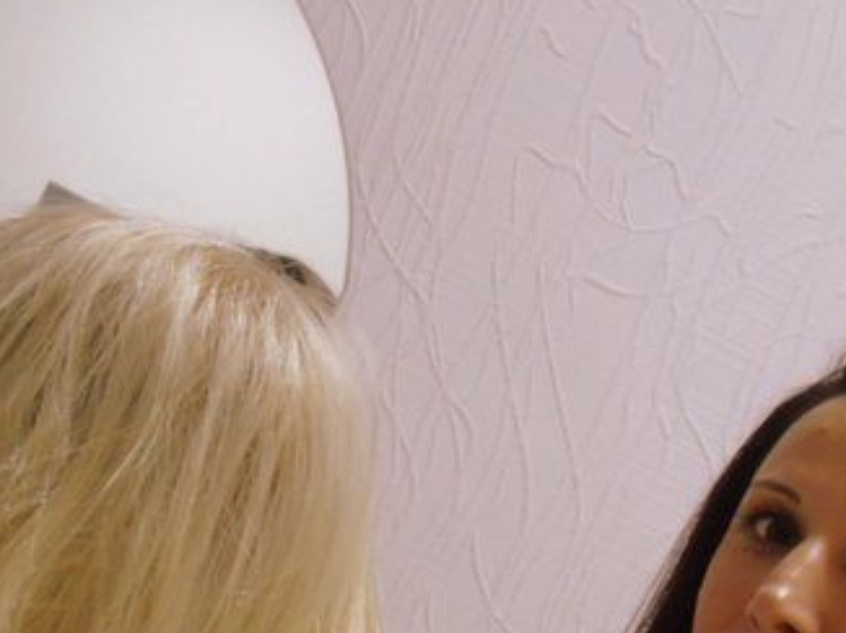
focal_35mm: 113
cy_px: 687
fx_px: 2760
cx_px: 262
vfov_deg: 12.9
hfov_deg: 17.4
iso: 400
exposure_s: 1/13
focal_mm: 8.2
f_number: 4.1
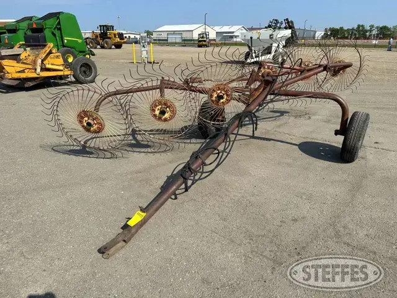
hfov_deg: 71.6
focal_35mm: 24
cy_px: 149
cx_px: 198
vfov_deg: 56.8
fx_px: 275
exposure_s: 1/5263
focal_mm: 6.86
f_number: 1.78
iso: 80
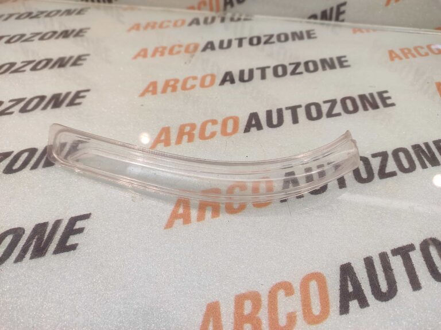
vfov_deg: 74.7
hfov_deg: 91.1
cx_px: 220
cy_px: 165
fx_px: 216
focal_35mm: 17
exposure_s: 1/50
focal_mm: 4.74
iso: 284
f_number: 1.79
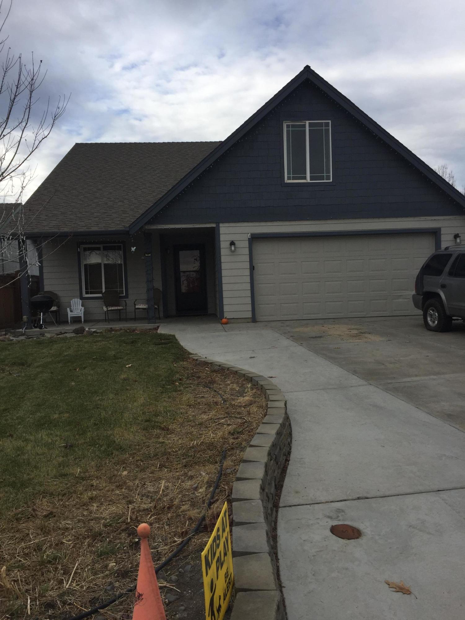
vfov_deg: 61.7
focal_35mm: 29
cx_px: 232
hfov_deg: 48.2
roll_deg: +1.7
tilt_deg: -2.8
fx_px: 519
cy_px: 310
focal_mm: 4.15
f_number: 2.2
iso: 32
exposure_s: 1/1364
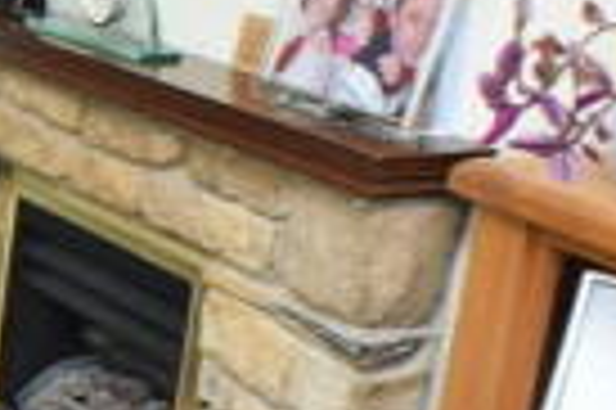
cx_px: -483
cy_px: 264
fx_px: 2205
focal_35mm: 129
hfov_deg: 14.1
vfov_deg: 10.6
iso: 400
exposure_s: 1/80
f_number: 4.5
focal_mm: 18
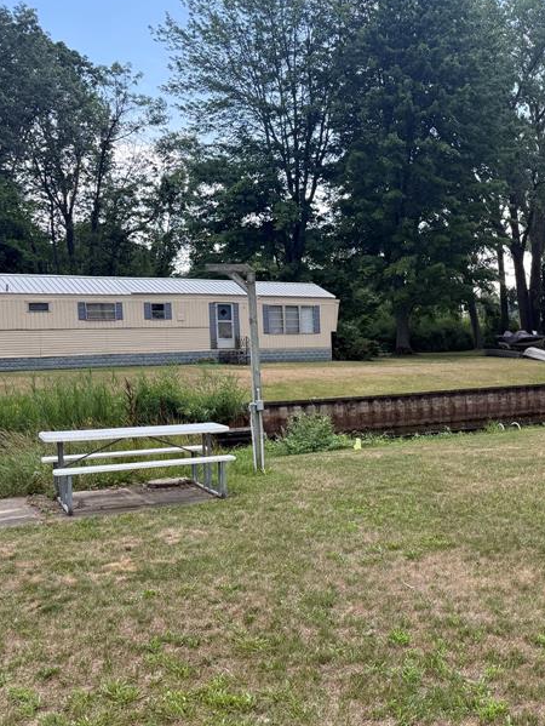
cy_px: 396
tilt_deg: -4.1
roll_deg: +0.8
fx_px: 860
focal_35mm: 41
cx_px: 499
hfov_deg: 33.2
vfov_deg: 45.7
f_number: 1.78
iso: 100
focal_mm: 6.76
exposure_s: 1/660
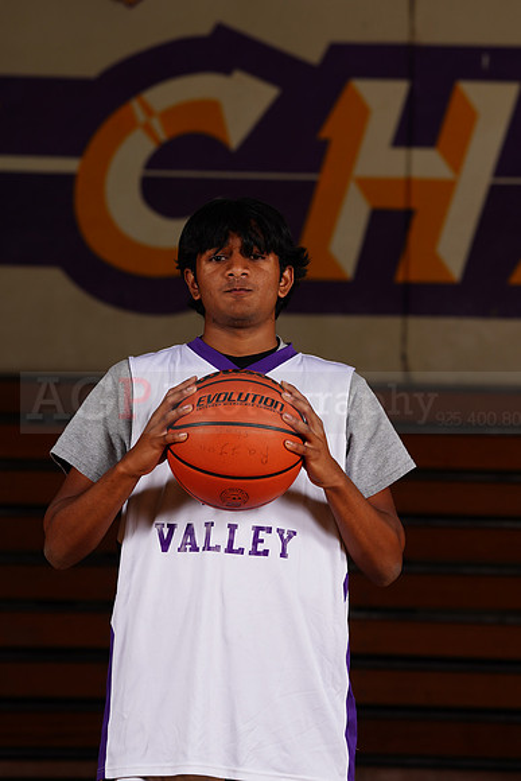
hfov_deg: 7.2
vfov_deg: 10.8
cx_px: 260
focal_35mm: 190
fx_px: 4122
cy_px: 390
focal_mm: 190
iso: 200
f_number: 9
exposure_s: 1/200
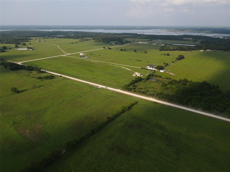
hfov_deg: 71.6
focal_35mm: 24
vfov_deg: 56.8
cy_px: 86
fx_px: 159
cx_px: 115
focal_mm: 4.5
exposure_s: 1/500
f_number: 2.8
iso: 100
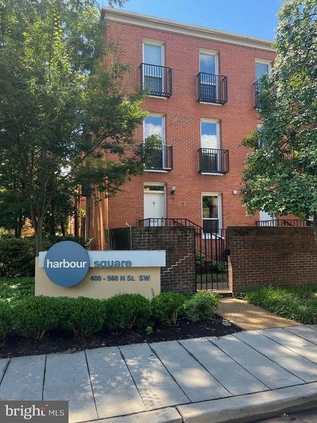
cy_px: 212
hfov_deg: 53.0
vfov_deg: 67.3
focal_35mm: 26
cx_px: 158
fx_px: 318
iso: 50
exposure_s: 1/425
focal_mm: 5.1
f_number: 1.6
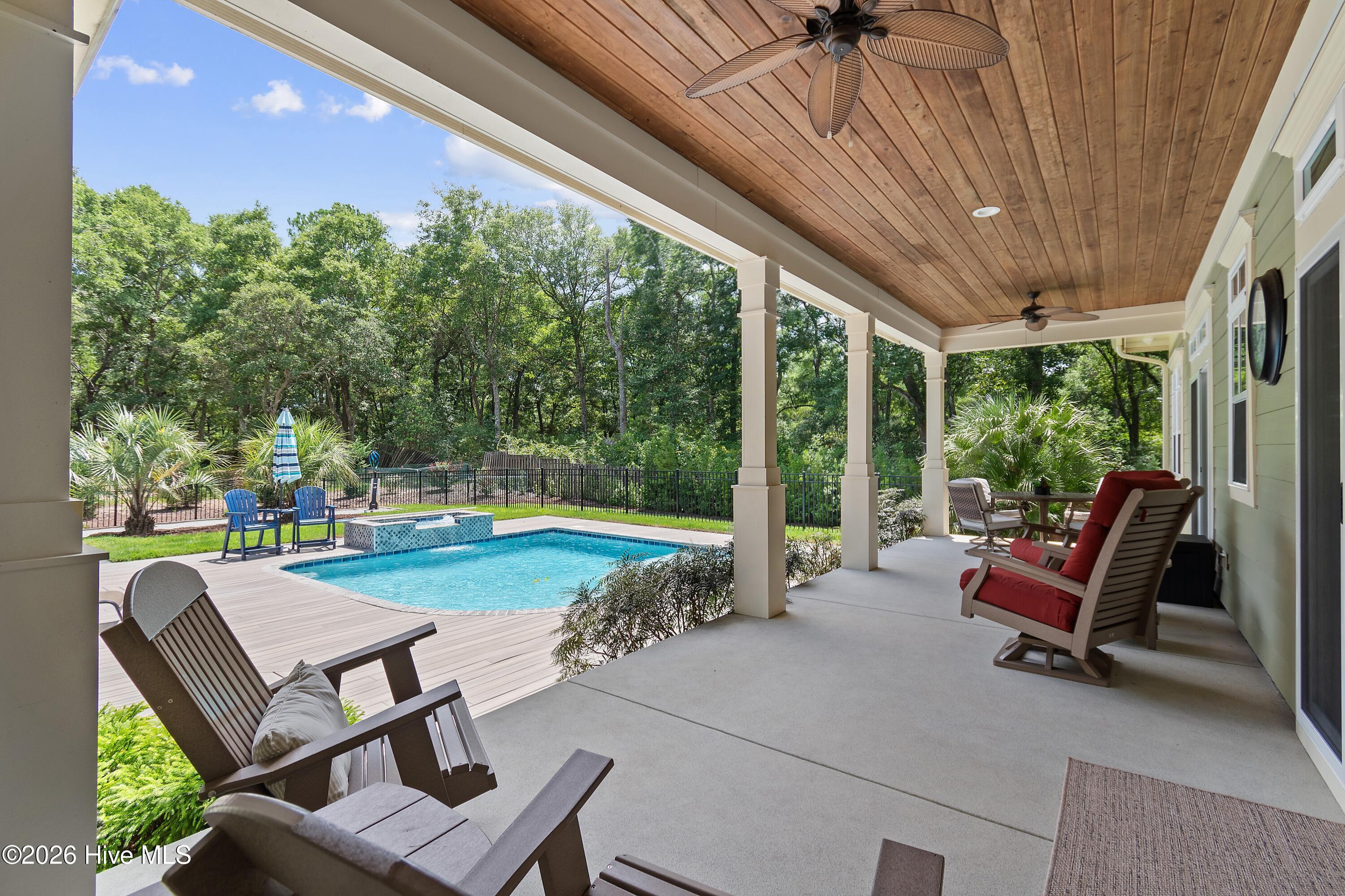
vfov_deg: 77.3
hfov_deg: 100.4
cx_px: 672
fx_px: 560
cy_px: 448
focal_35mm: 15
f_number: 5
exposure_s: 1/100
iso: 100
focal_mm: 10
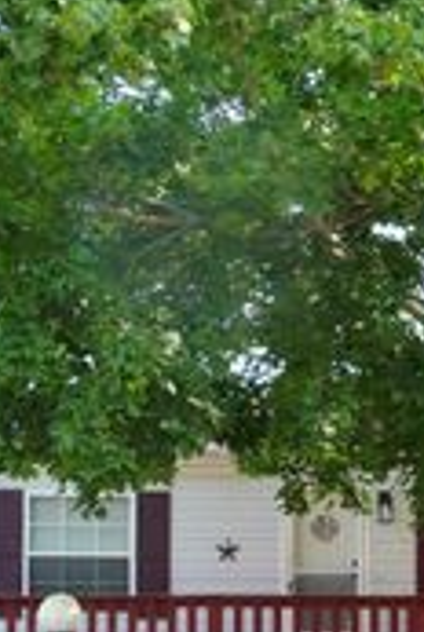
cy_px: 594
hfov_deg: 16.1
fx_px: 1478
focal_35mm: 84
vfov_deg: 23.4
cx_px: 398
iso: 100
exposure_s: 1/200
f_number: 3.3
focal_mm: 4.7
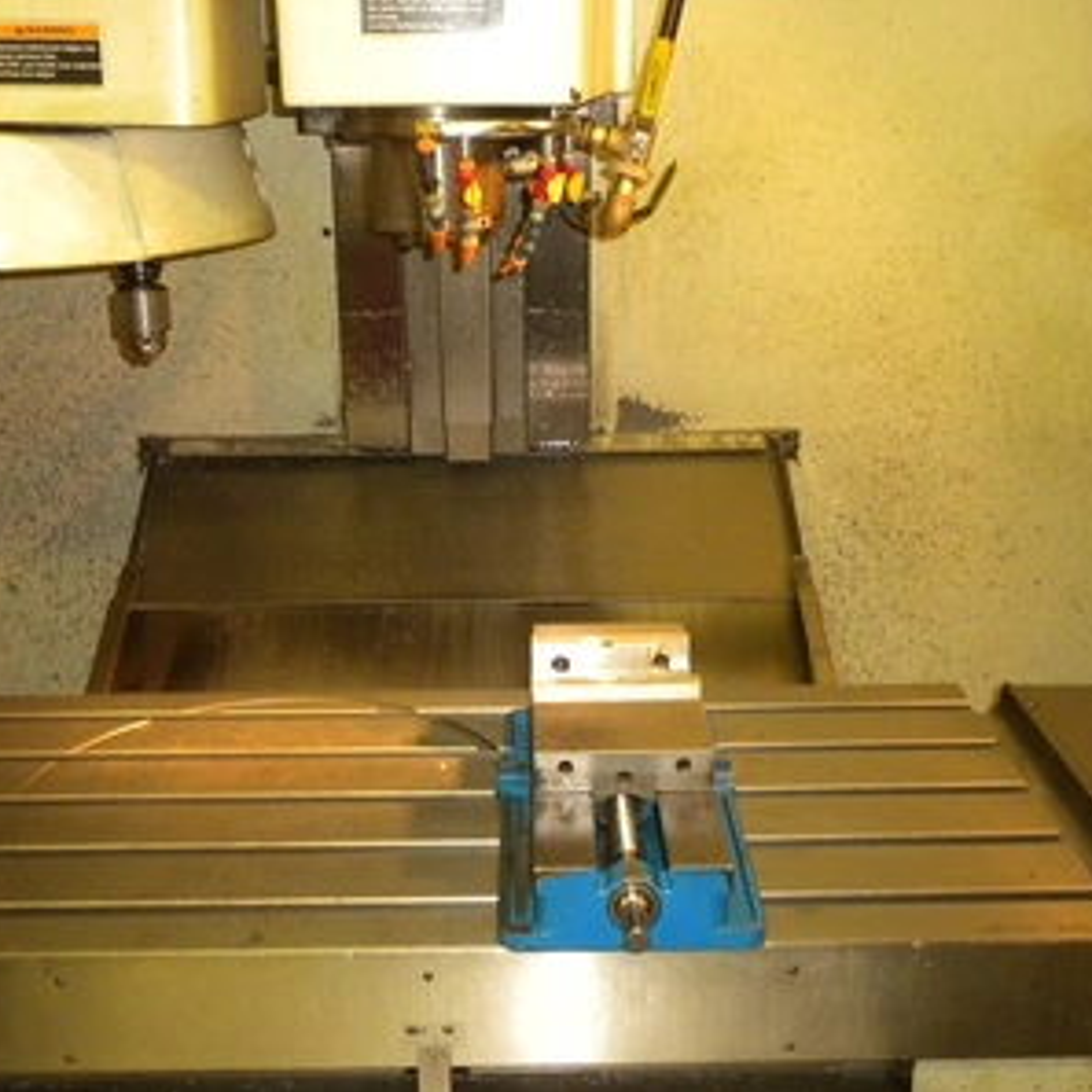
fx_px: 1570
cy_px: 548
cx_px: 559
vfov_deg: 38.3
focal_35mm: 44
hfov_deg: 38.3
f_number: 3.5
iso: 400
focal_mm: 6.6
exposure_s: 1/30
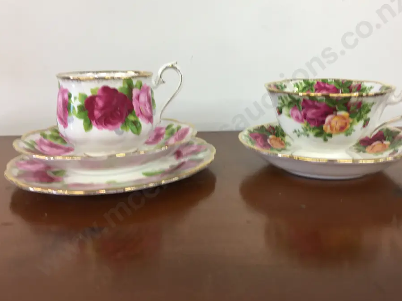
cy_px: 136
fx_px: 383
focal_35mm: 33
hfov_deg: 55.2
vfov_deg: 42.9
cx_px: 222
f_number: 2.2
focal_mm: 4.15
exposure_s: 1/17
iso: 40
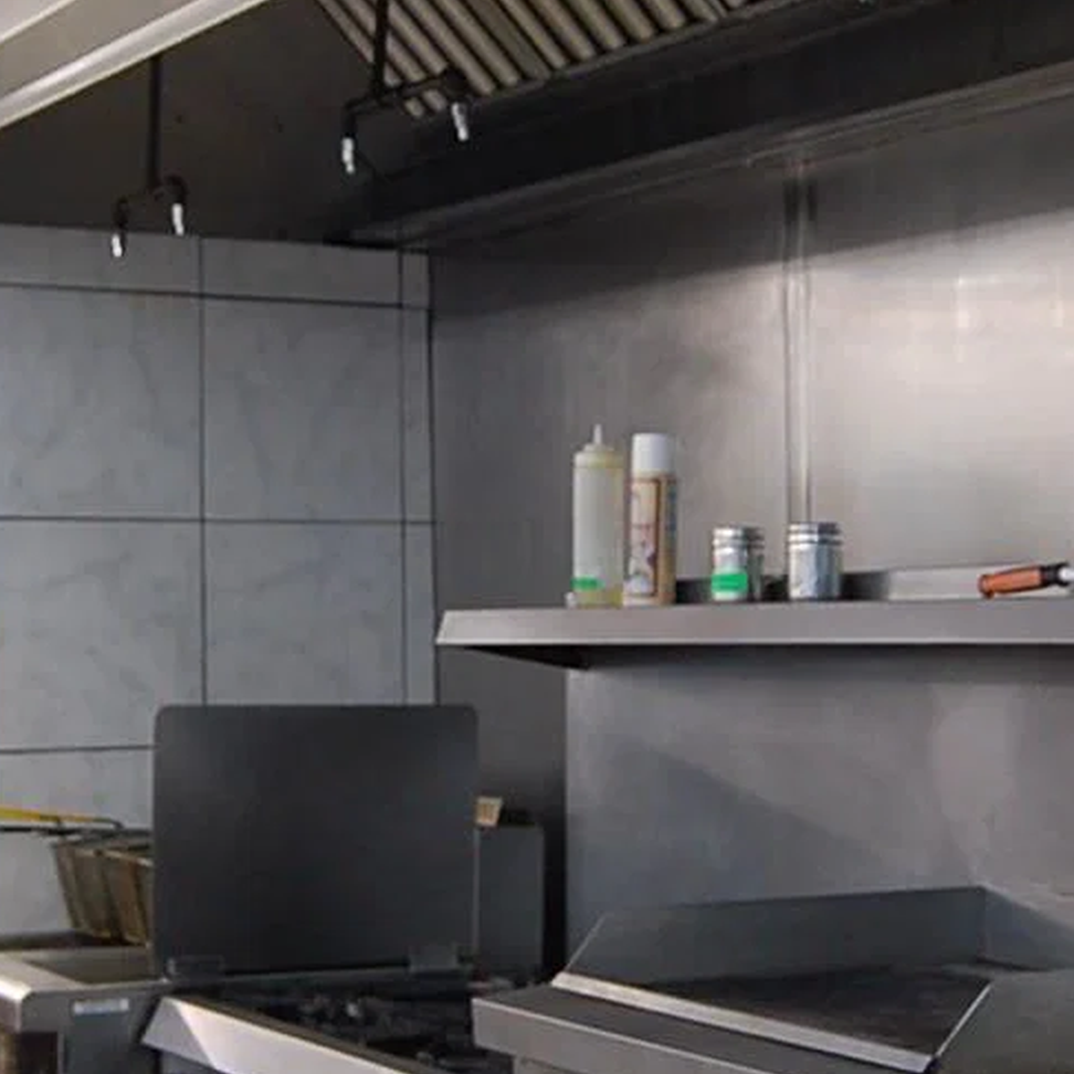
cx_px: 535
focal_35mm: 71
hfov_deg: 24.3
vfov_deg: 24.3
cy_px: 619
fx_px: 2492
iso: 400
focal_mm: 18
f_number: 3.5
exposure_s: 1/50
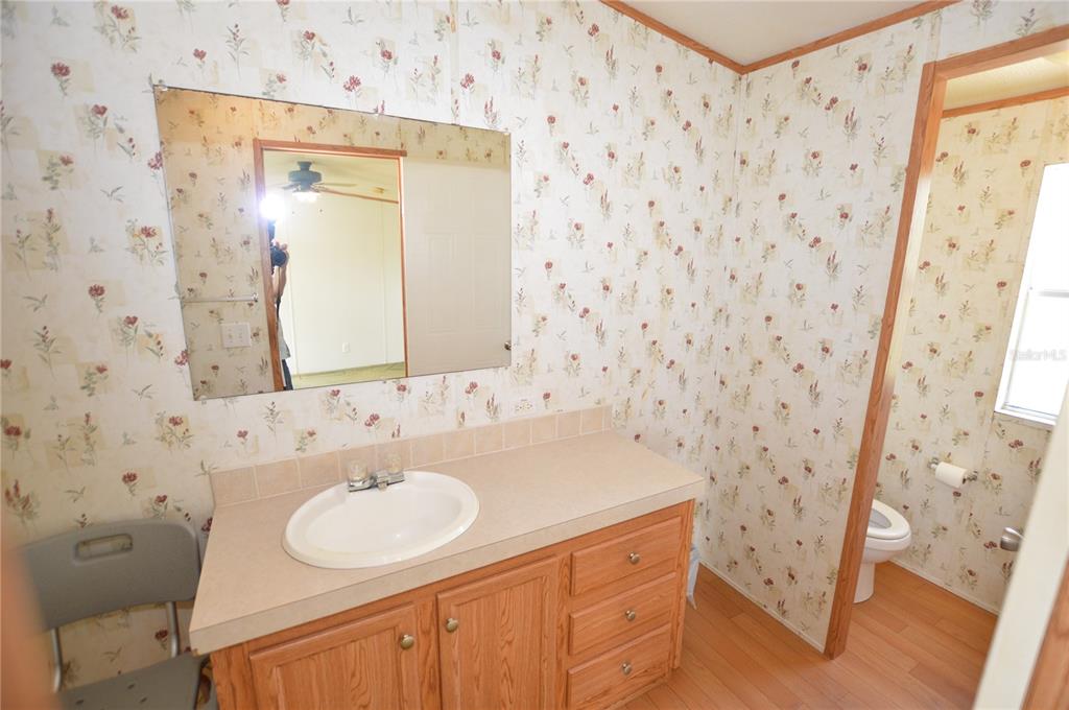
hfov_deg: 100.5
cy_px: 355
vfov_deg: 77.2
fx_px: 445
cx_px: 534
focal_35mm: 15
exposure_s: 1/60
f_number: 4
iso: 400
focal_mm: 10
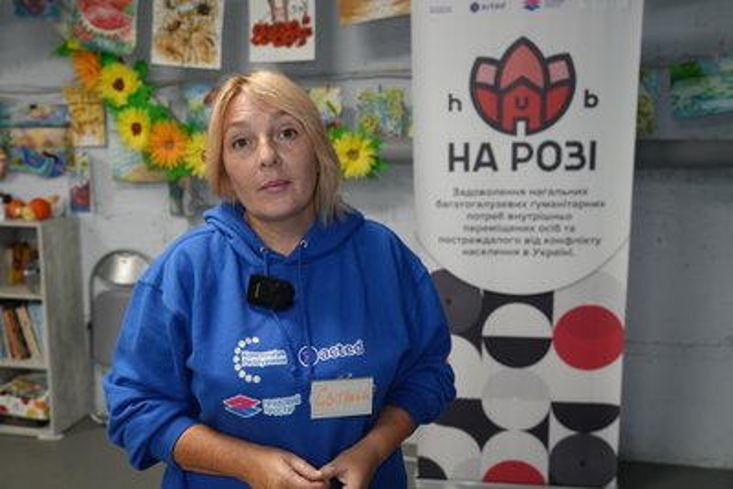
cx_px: 366
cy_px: 244
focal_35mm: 32
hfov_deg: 58.7
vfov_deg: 41.1
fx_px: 652
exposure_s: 1/160
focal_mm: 32
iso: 2500
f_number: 4
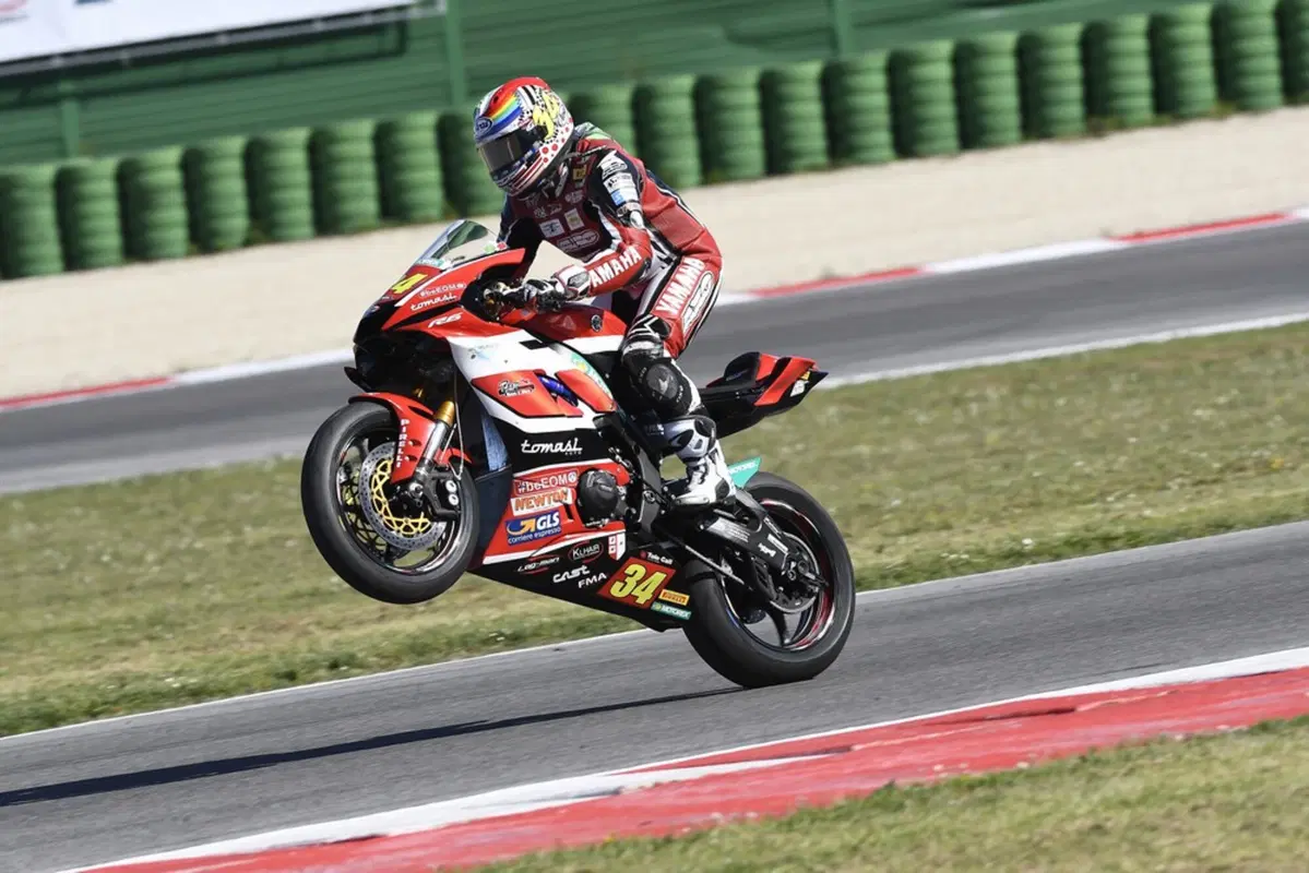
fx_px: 16365
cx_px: 654
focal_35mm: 450
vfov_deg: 3.1
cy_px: 436
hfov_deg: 4.6
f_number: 7.1
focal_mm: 300
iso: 250
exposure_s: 1/1000
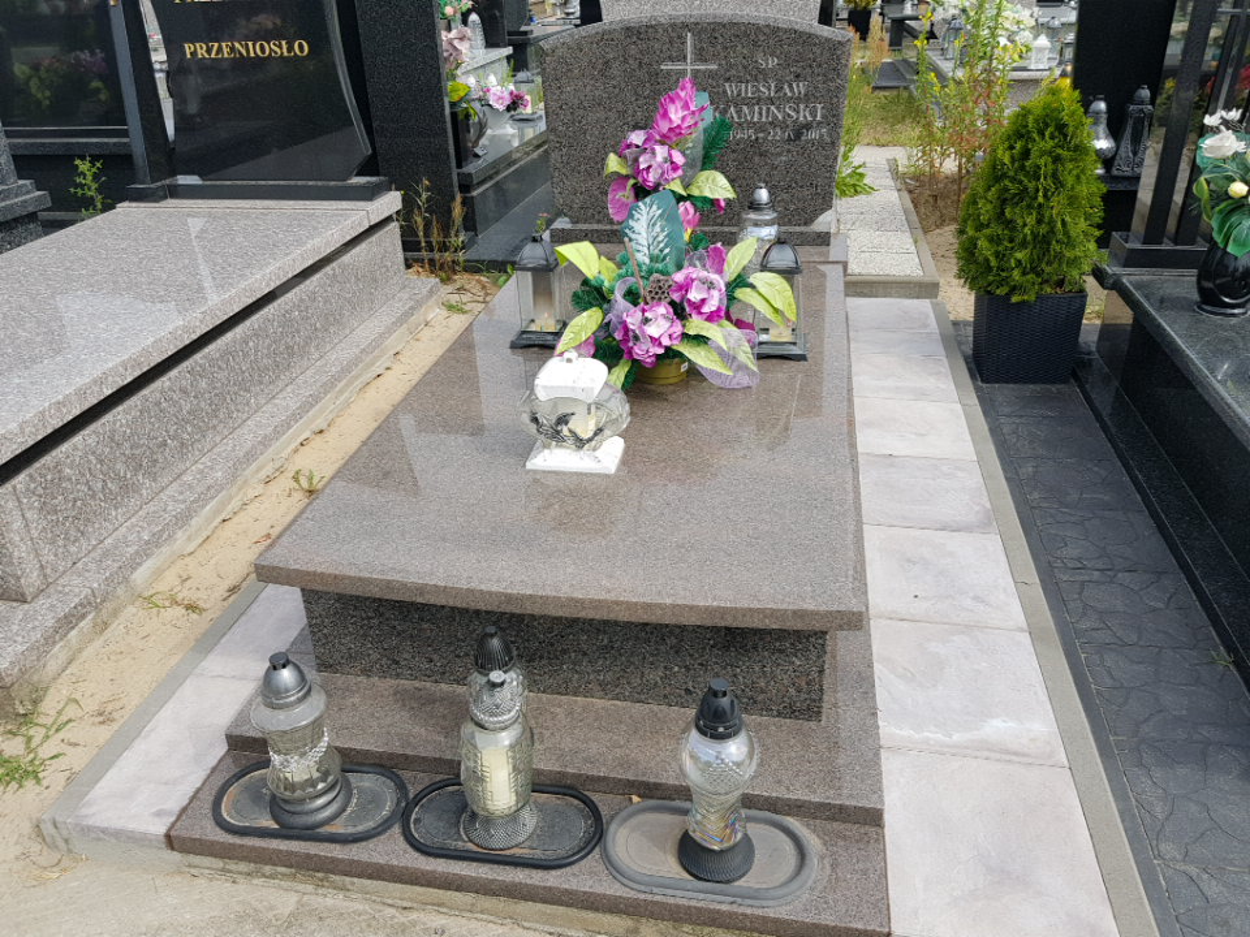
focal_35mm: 26
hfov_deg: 67.3
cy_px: 468
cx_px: 625
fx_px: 939
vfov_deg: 53.1
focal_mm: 4.2
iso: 40
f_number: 1.7
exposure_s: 1/1632
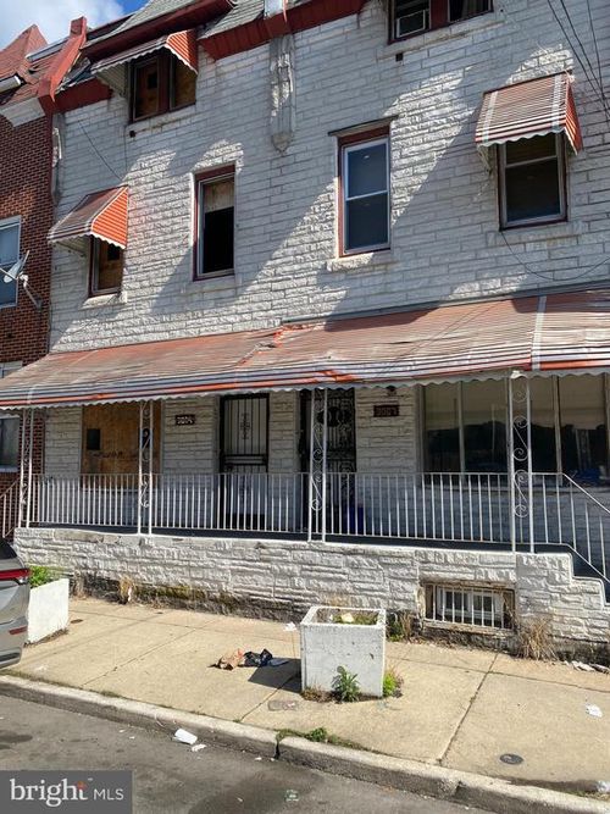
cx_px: 305
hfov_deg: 53.0
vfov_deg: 67.3
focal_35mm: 26
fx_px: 611
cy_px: 407
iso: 32
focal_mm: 4.25
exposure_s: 1/2571
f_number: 1.8
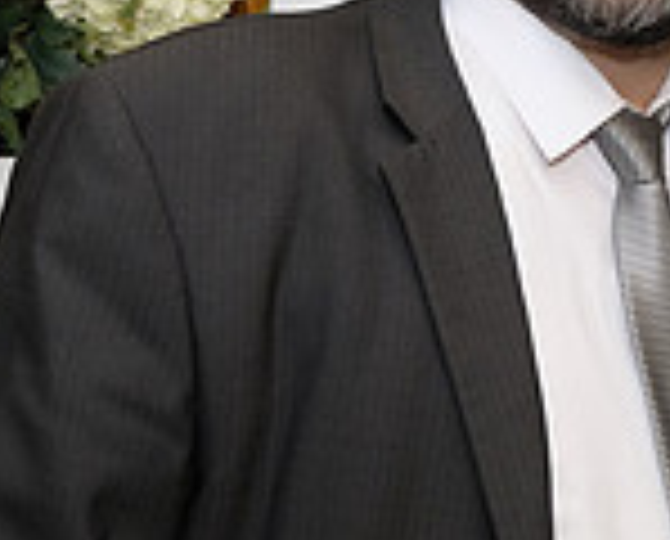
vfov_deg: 15.1
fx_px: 2028
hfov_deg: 18.0
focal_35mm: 102
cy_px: 97
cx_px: 773
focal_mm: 18.8
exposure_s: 1/180
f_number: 2.8
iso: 800
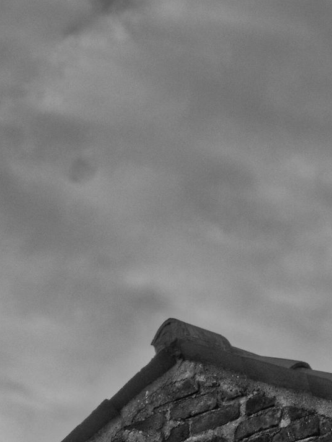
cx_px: 224
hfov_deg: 2.6
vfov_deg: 3.5
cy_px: 663
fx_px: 7221
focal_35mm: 565
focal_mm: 84
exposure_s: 1/125
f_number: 18
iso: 200
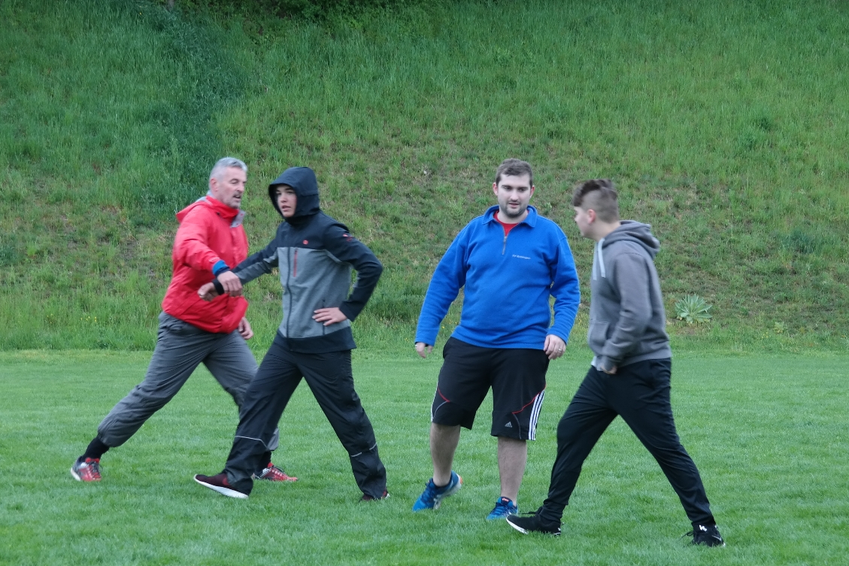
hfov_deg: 17.2
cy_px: 327
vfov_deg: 11.5
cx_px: 406
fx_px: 2805
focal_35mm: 119
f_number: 6.3
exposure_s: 1/80
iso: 400
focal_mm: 55
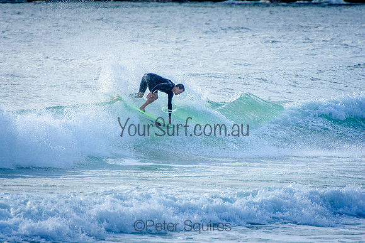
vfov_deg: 2.3
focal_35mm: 600
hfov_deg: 3.4
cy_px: 122
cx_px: 182
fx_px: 6084
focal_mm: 400
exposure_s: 1/2000
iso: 400
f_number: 5.6
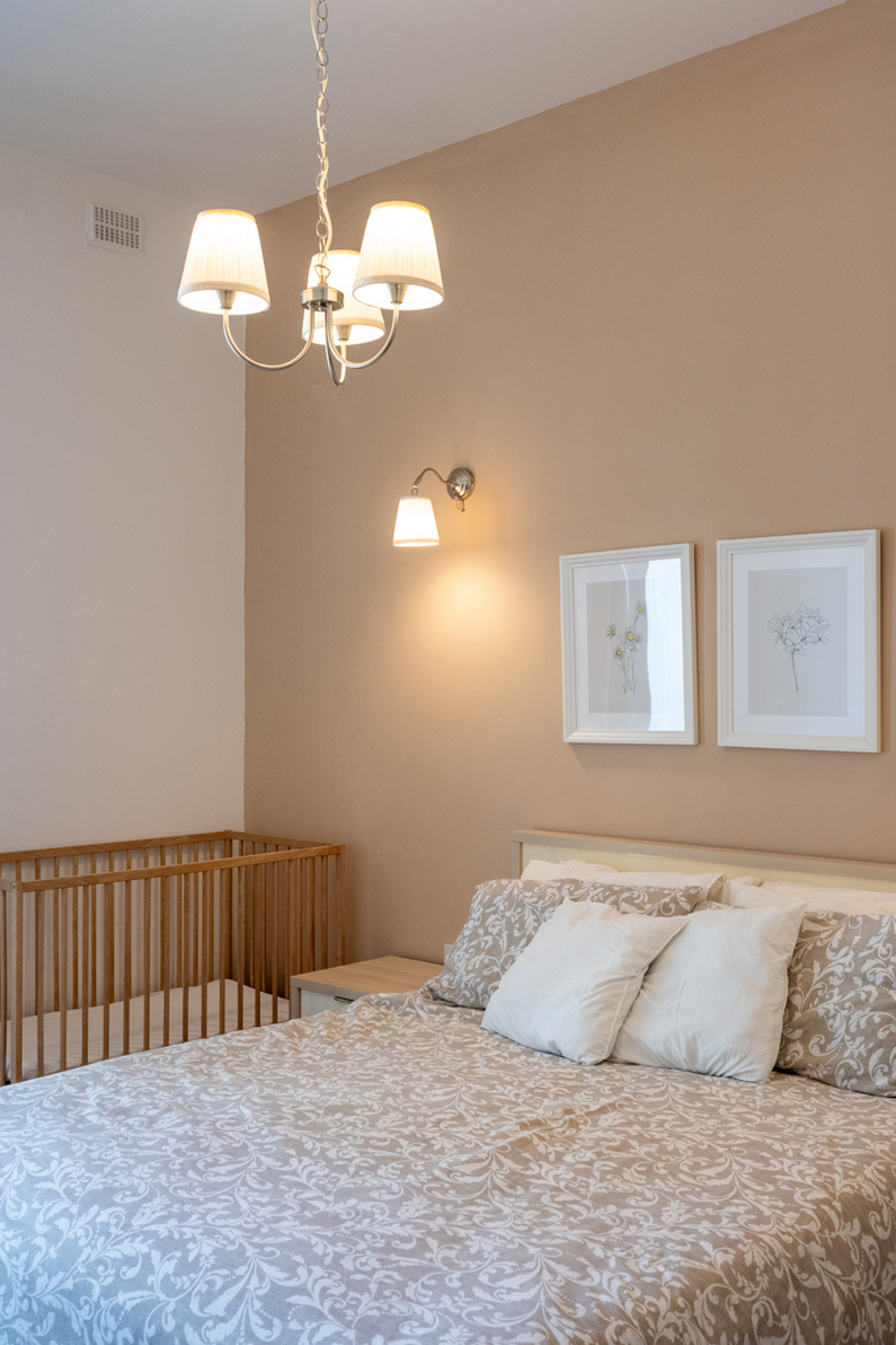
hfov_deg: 36.9
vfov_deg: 53.1
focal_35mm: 36
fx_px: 1343
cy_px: 672
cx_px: 448
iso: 3200
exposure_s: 1/60
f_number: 9
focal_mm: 36
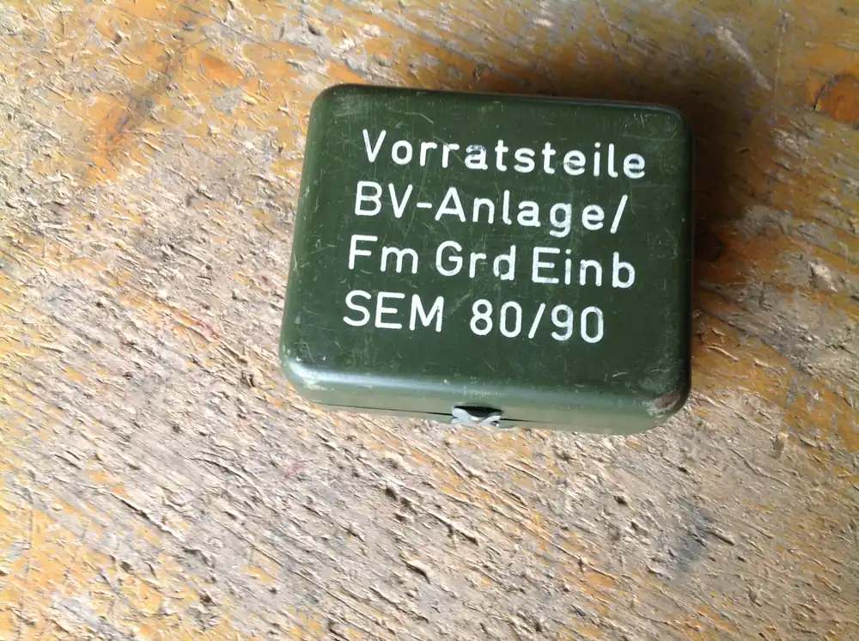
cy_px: 320
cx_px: 430
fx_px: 867
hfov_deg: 52.7
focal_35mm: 35
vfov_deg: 40.6
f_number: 2.4
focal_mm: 4.28
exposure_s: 1/15
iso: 64
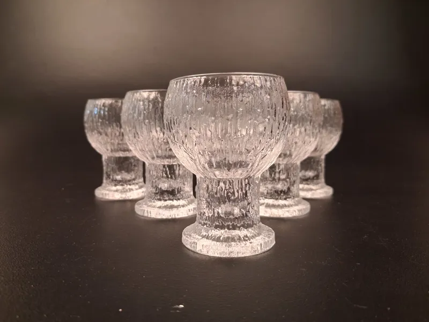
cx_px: 214
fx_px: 335
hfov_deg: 65.3
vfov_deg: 51.4
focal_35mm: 27
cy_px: 161
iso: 400
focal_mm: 4
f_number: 1.8
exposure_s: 1/50
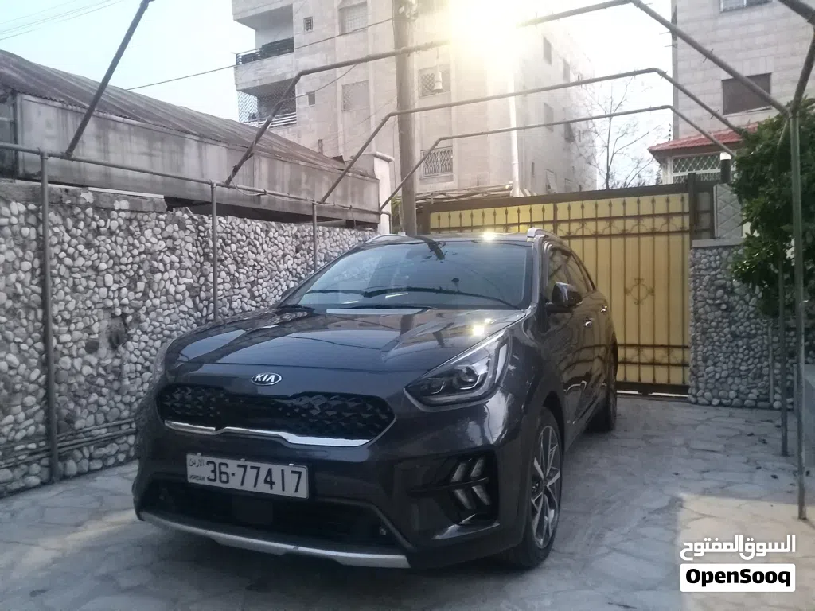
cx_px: 408
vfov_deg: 51.4
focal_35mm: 27
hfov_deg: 65.3
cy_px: 306
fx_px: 636
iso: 1000
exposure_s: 1/17
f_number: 1.7
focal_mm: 3.93
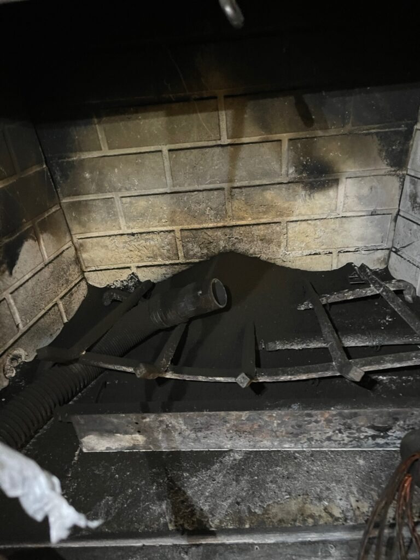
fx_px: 421
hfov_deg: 53.1
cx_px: 210
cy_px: 280
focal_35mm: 26
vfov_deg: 67.3
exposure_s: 1/30
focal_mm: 5.1
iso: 1000
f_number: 1.6
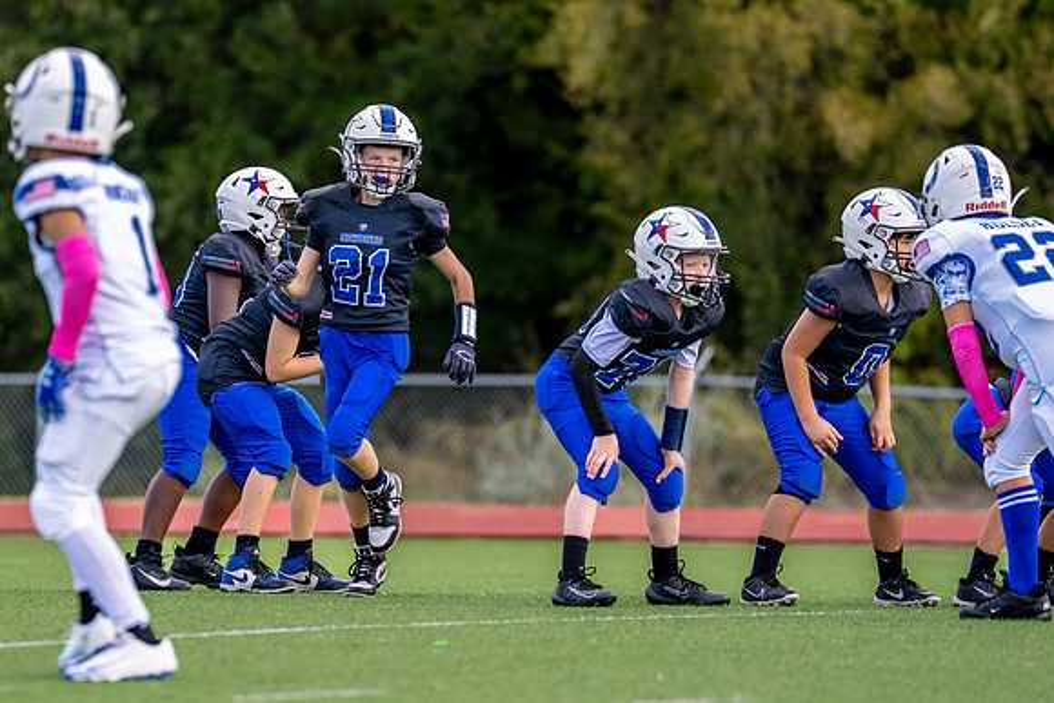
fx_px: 10352
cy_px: 283
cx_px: 390
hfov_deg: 5.8
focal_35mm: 354
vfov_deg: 3.9
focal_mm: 200
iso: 250
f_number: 2.8
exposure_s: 1/2000
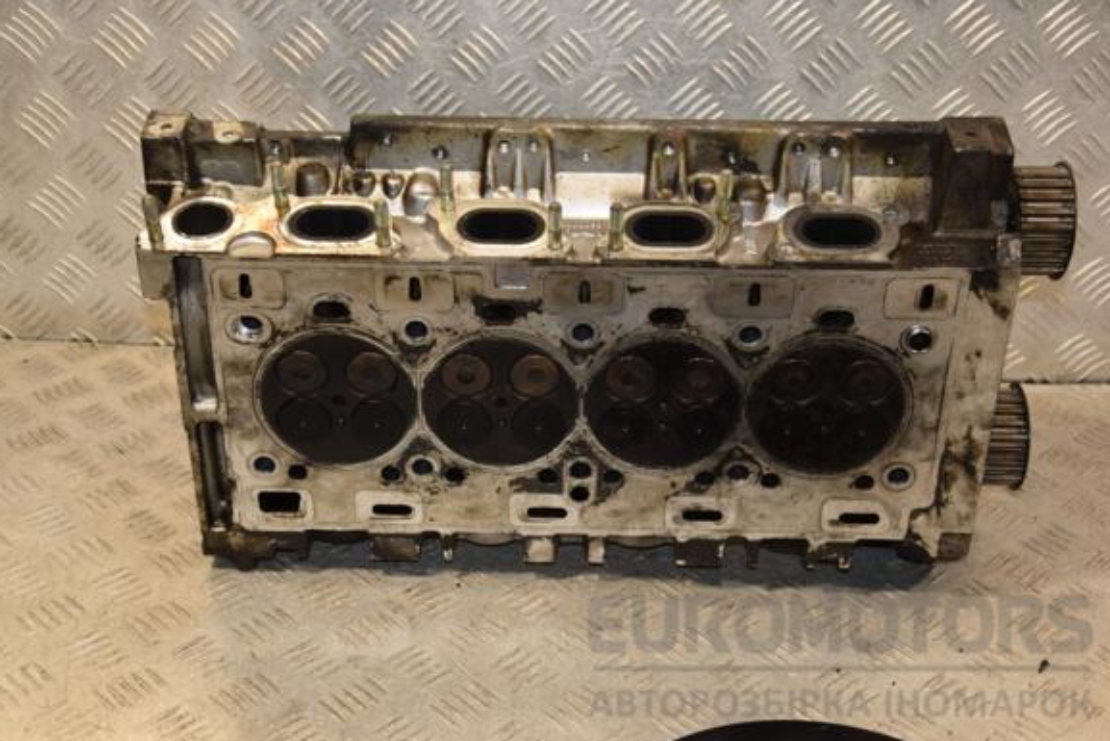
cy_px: 368
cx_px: 552
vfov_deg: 25.5
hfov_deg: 37.5
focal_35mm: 53
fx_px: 1634
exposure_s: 1/160
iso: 800
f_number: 5
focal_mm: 34
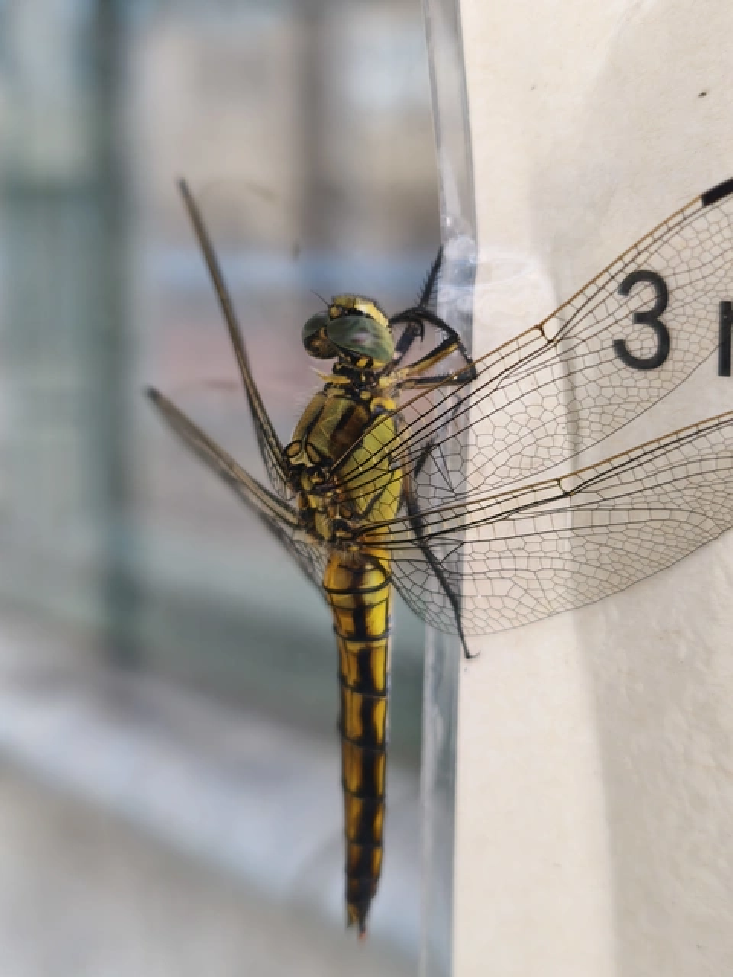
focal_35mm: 50
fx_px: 1412
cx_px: 366
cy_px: 488
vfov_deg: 38.2
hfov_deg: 29.1
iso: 80
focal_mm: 5.35
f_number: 1.7
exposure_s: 1/100
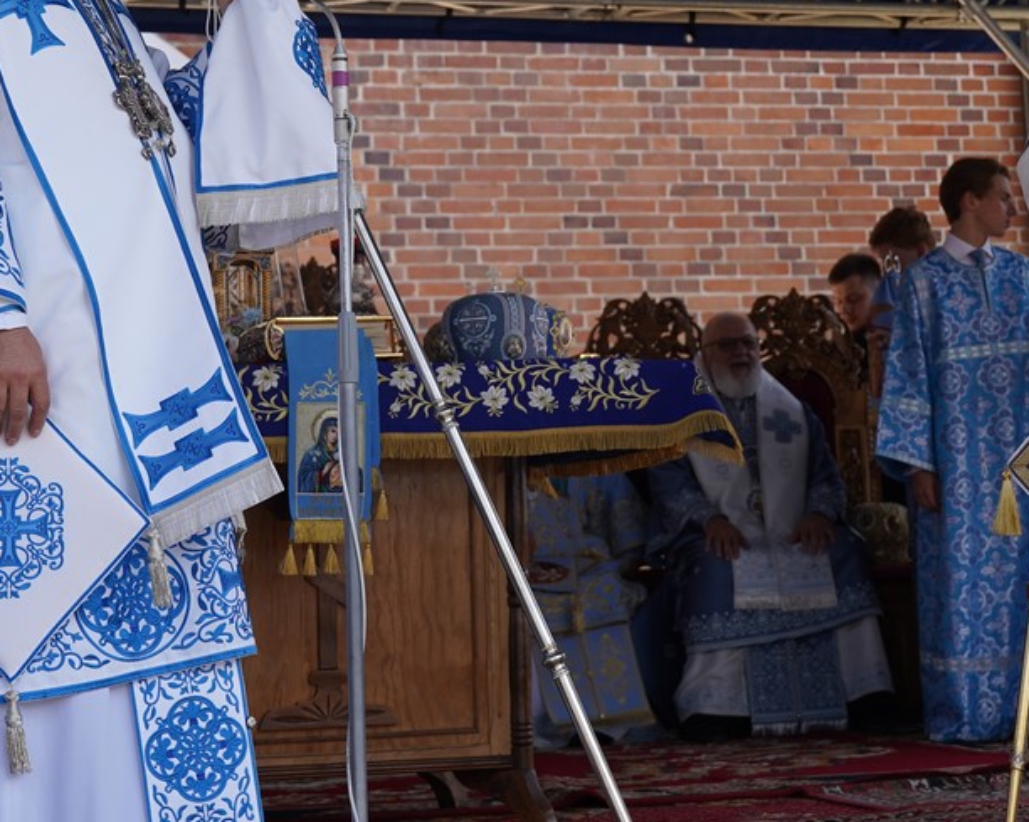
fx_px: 2648
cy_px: 197
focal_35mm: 87
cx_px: 583
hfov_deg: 22.0
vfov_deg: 17.5
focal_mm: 35
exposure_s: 1/500
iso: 200
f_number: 4
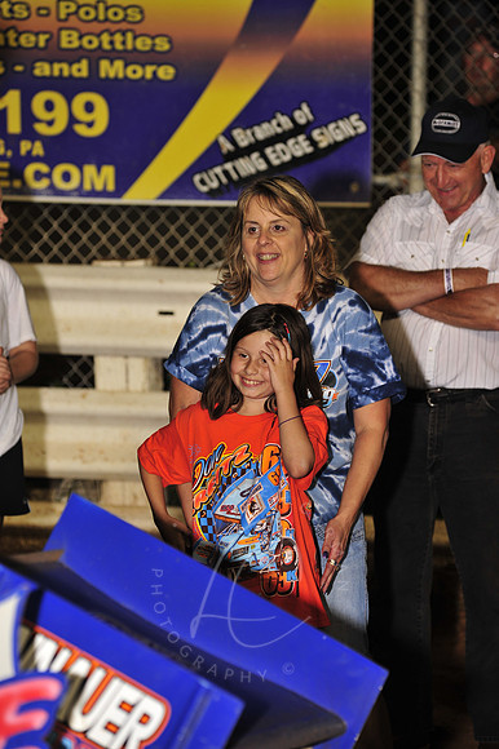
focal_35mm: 185
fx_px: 3851
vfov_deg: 11.1
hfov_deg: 7.4
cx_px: 250
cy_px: 374
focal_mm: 185
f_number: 5.6
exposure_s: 1/200
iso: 500
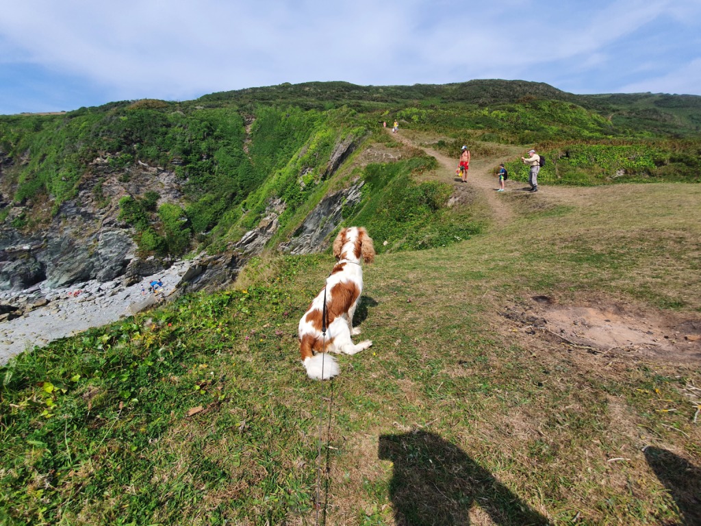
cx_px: 350
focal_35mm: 13
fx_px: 263
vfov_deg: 89.9
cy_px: 263
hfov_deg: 106.2
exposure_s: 1/1056
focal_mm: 1.8
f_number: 2.2
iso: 50
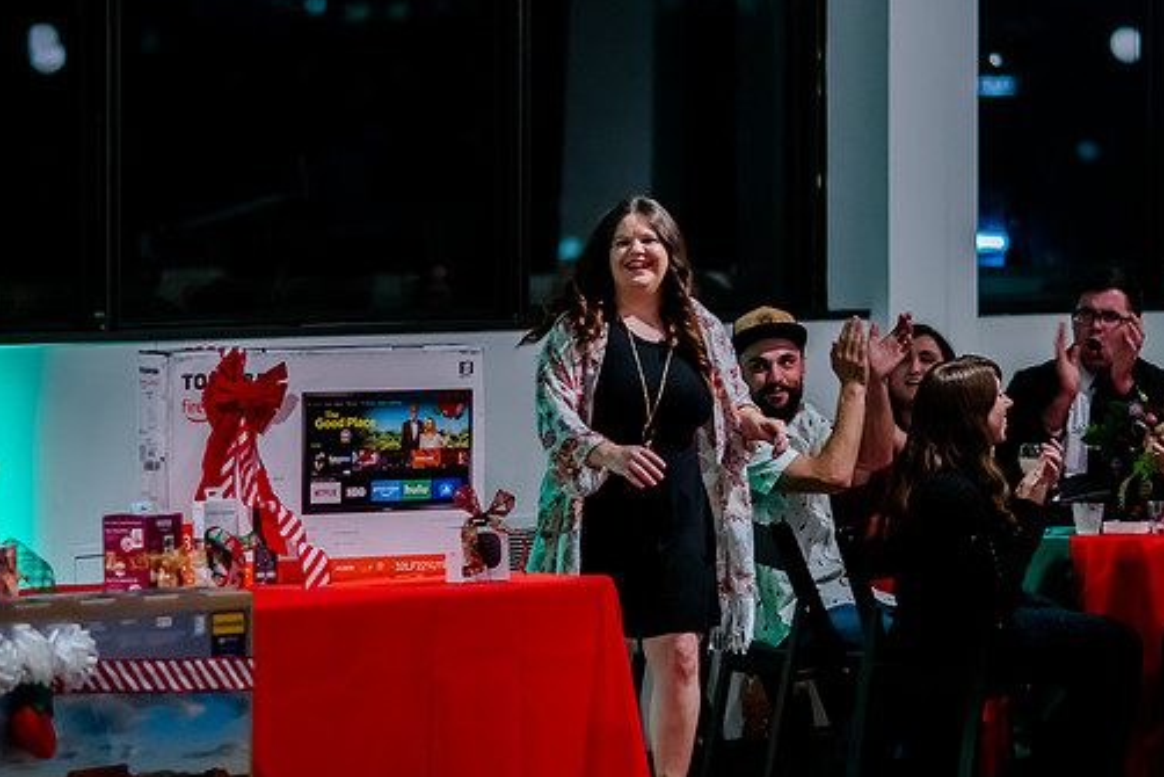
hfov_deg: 11.3
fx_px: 5886
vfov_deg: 7.6
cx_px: 554
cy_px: 354
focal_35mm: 182
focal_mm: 105
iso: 3200
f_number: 2
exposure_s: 1/250
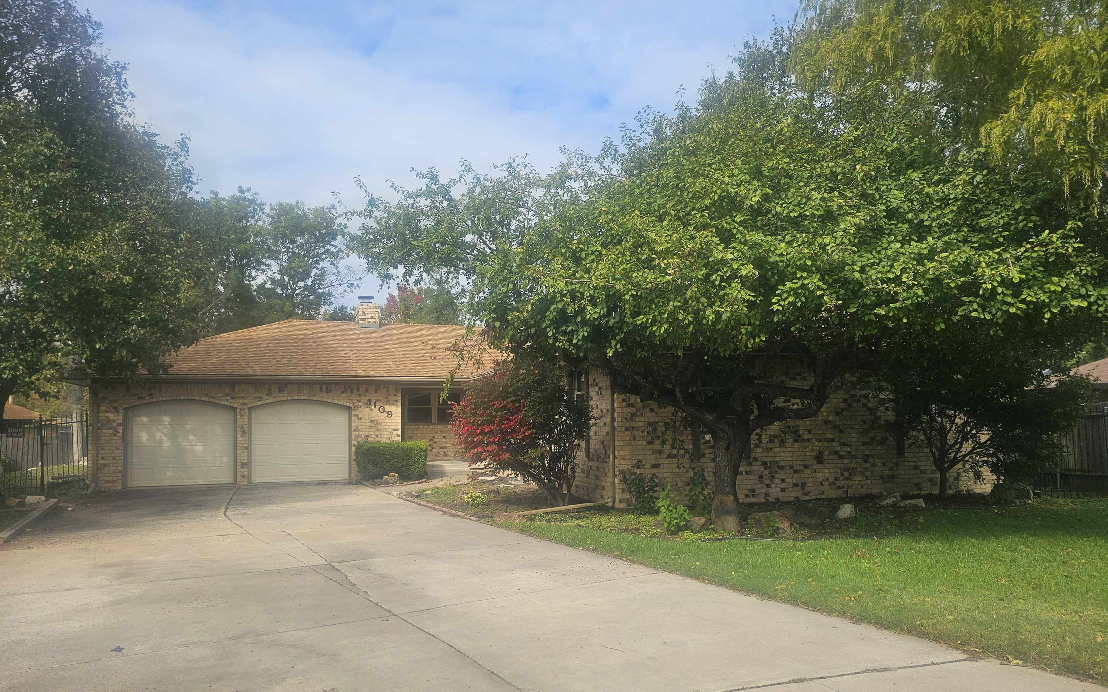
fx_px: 755
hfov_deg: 72.6
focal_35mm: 25
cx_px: 553
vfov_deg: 49.2
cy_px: 386
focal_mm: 6.3
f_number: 1.7
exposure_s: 1/777
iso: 10
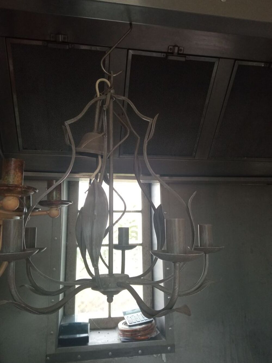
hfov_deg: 51.4
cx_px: 136
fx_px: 283
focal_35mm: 27
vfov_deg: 65.3
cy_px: 182
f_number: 2.2
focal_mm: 3.79
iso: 402
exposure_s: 1/33.3
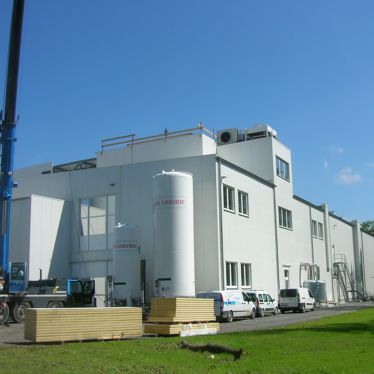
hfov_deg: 40.6
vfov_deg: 40.9
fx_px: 501
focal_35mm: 41
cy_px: 184
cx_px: 239
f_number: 4.9
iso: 50
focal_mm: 5.7
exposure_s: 1/568
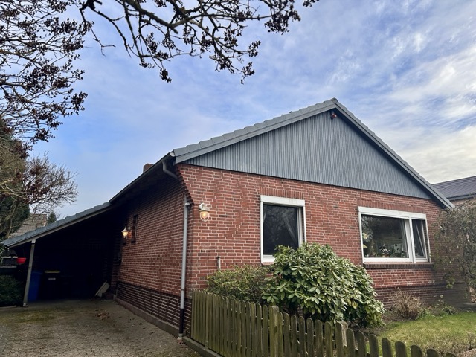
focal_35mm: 24
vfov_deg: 56.8
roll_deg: -0.2
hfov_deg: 71.6
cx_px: 238
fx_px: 330
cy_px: 178
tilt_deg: +13.1
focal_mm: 6.86
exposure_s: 1/1916
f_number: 1.78
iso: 80
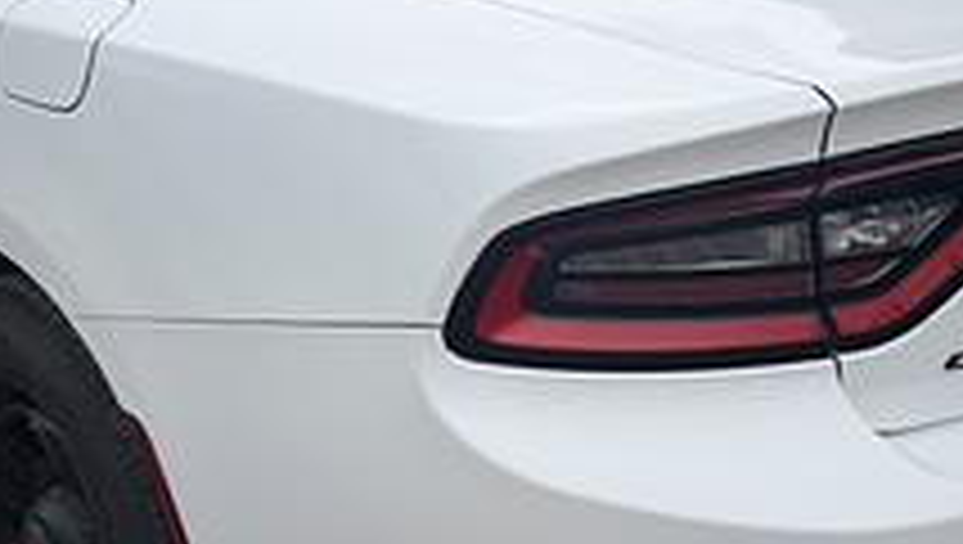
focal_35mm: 61
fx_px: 1560
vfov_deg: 19.8
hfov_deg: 34.3
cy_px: 348
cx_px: 450
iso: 80
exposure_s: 1/6711
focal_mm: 6.76
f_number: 1.78
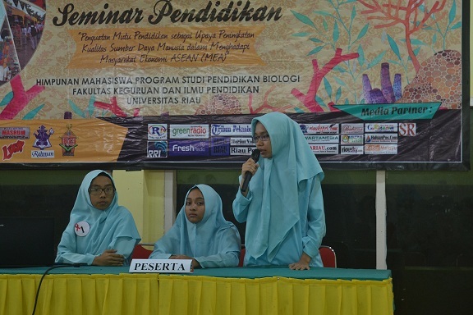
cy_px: 158
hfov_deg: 27.0
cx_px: 236
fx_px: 985
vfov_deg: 18.2
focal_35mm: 75
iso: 640
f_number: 5.6
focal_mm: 50
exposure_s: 1/15
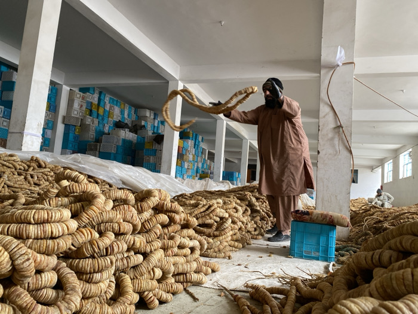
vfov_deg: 53.1
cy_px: 157
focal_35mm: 26
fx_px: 314
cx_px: 209
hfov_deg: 67.3
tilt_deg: +3.0
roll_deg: -6.4
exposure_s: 1/60
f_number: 1.8
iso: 160
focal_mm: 4.25
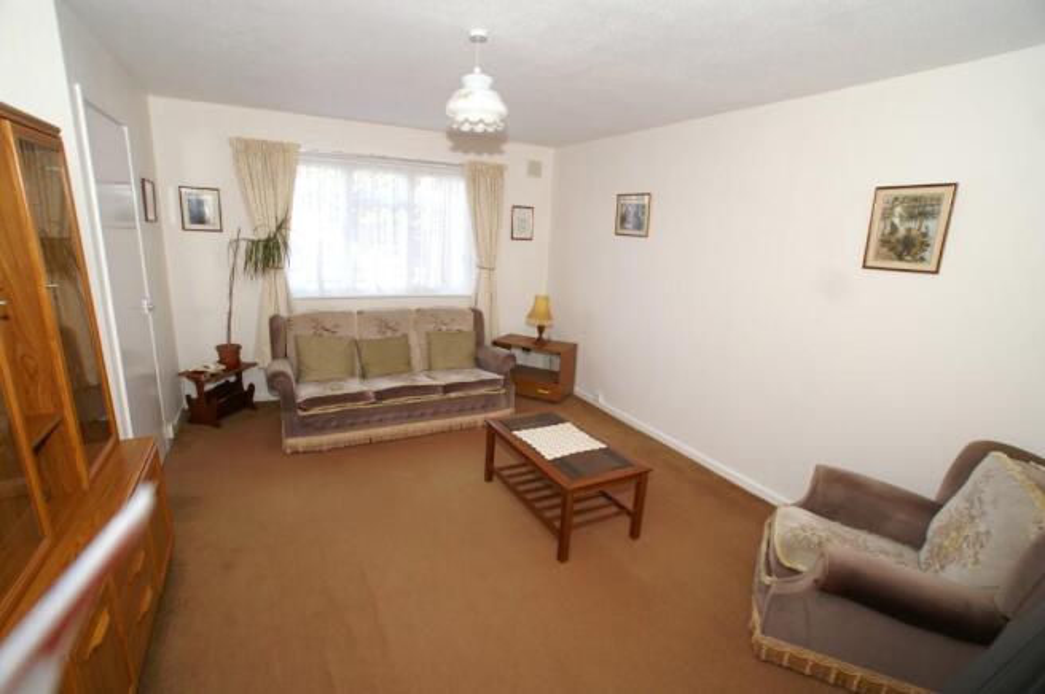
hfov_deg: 95.0
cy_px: 347
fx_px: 478
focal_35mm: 16
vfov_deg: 71.9
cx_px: 522
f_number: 4.5
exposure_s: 1/60
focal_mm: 11
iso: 200
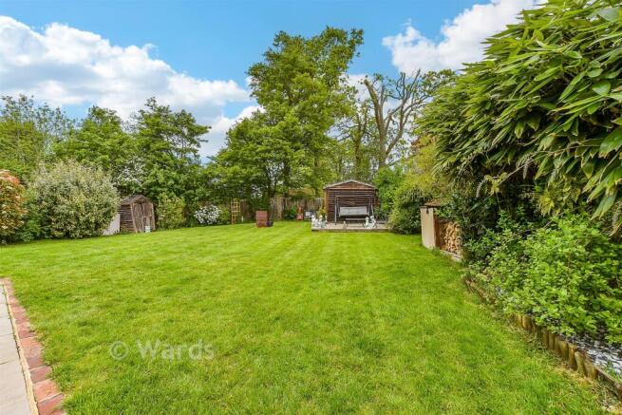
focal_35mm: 25
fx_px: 432
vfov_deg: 51.3
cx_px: 311
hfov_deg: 71.5
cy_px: 208
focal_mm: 17
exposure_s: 1/125
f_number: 8
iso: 160
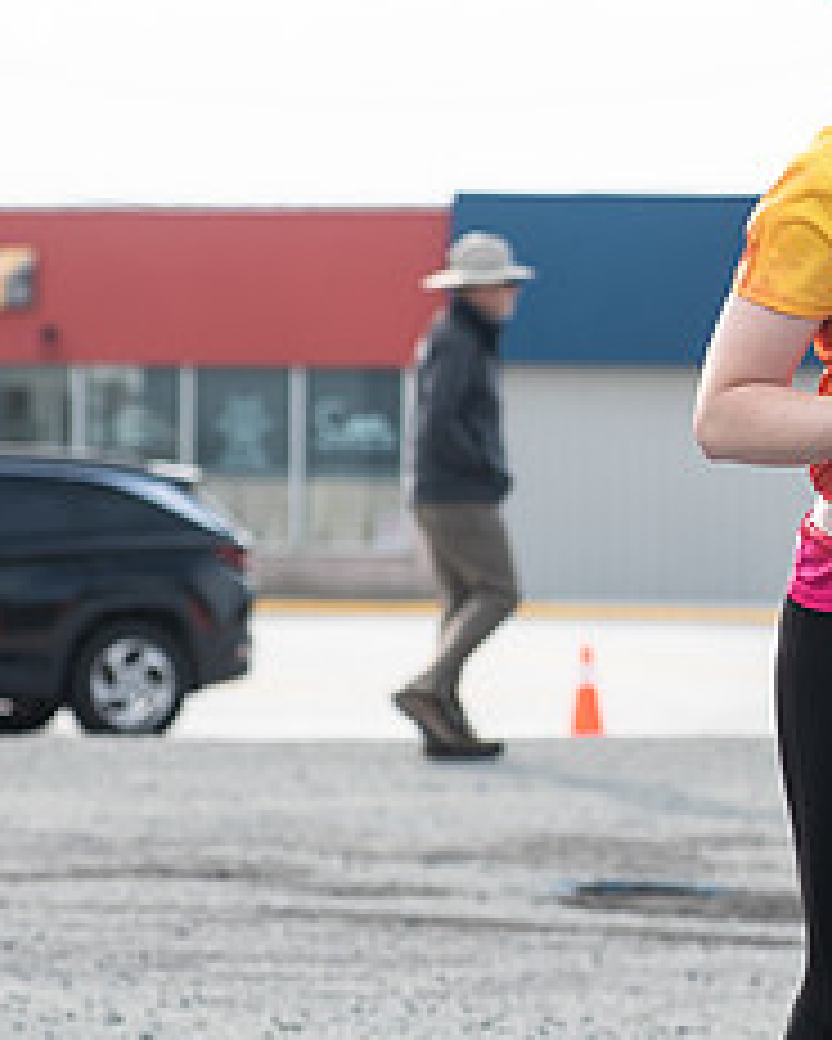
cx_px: 976
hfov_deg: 5.2
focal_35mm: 298
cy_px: 319
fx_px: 9166
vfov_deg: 6.5
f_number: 4.5
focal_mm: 86
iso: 250
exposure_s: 1/1000
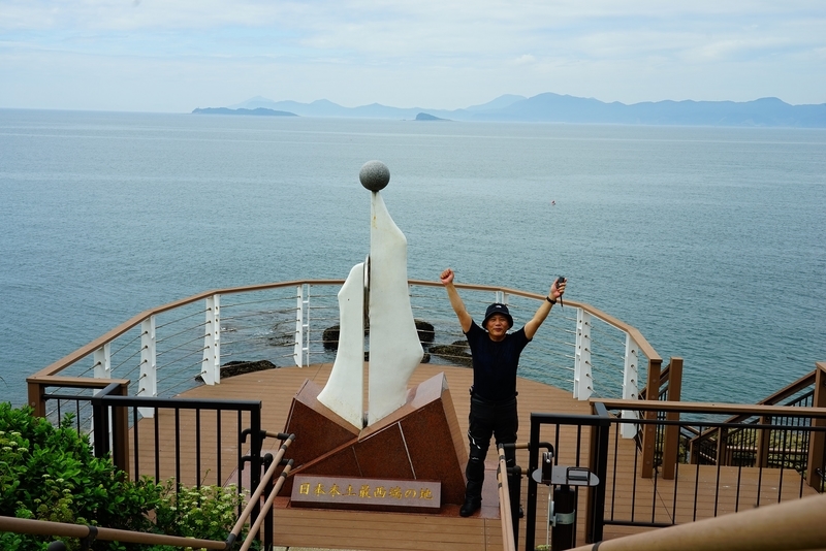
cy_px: 276
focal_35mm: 39
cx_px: 413
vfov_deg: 34.2
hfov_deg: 49.5
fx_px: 895
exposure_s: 1/125
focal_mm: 39
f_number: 11
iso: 100
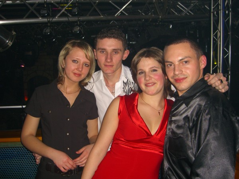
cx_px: 120
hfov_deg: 49.0
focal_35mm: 38
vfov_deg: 37.7
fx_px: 262
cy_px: 90
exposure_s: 1/60
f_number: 2.8
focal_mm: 7.9
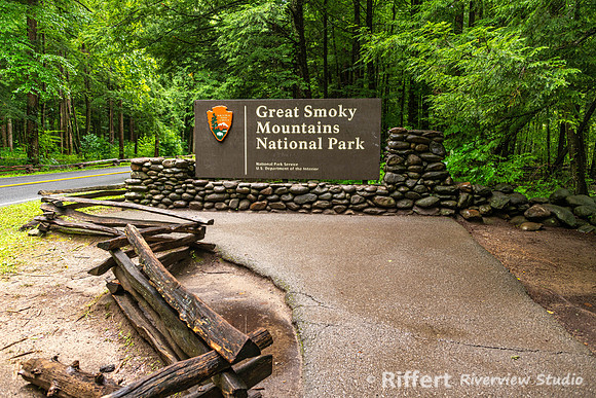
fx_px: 481
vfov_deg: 44.9
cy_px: 199
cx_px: 298
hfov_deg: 63.5
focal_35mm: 29
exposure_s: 1/160
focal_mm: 28
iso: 450
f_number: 3.5
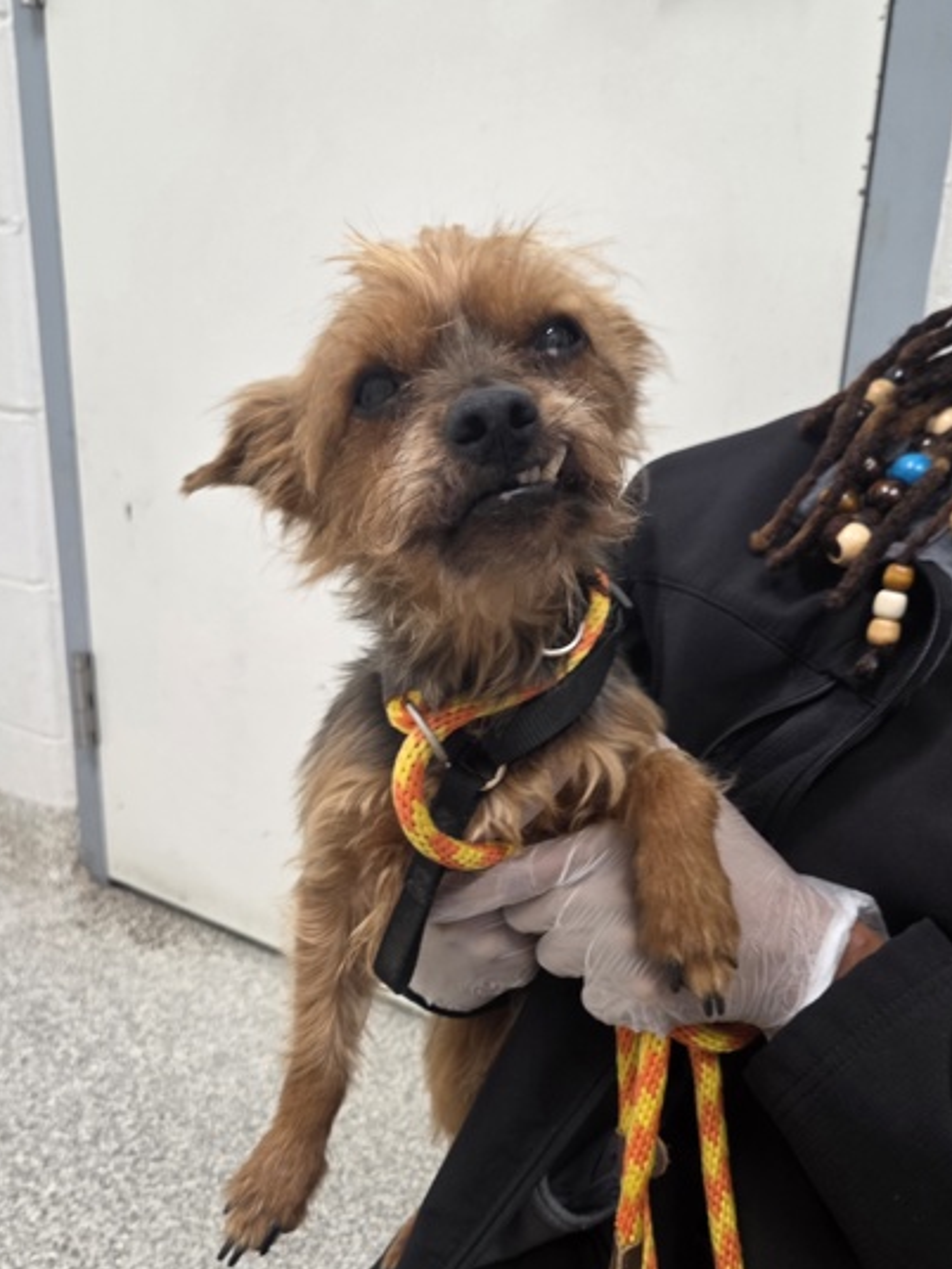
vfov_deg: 71.6
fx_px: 880
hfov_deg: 56.8
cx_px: 481
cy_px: 657
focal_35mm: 24
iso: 160
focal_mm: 5.4
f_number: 1.8
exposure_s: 1/50.3
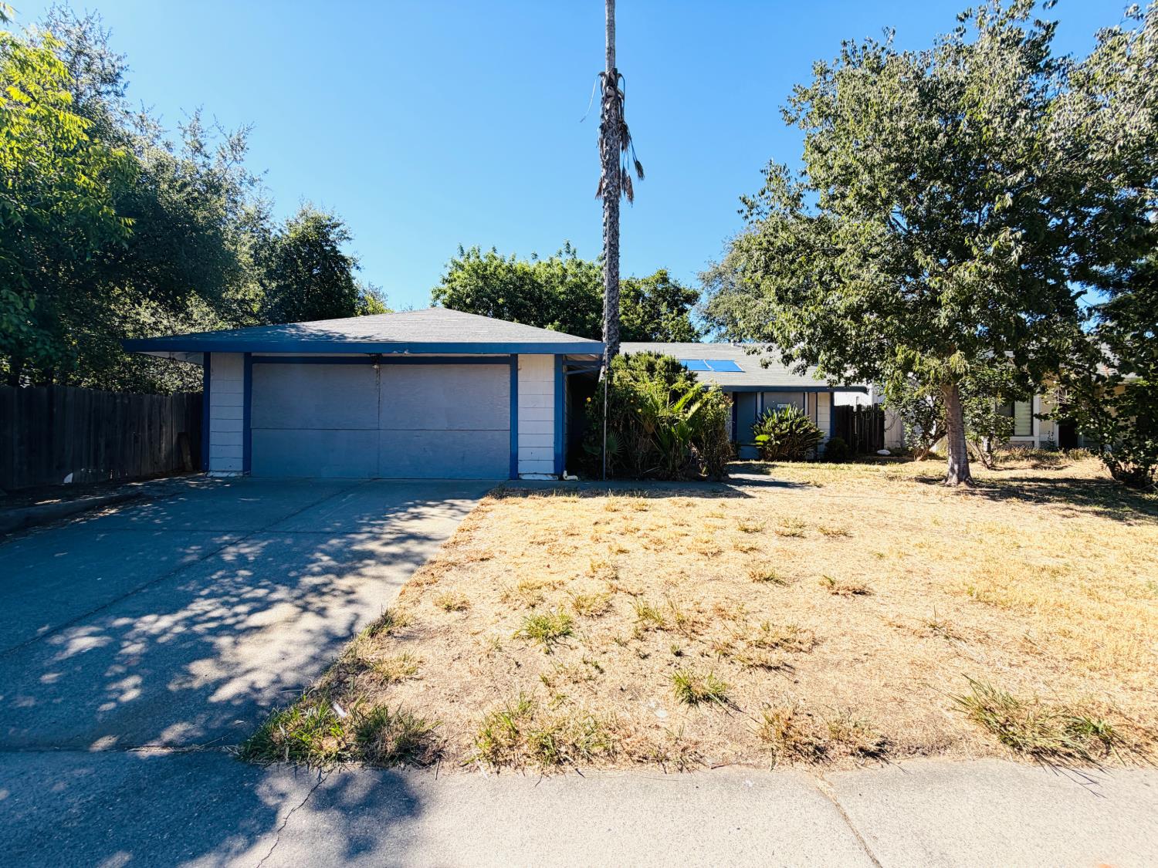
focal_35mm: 14
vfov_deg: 85.7
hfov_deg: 102.1
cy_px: 434
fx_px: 468
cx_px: 579
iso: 32
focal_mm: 2.22
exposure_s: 1/770
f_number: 2.2
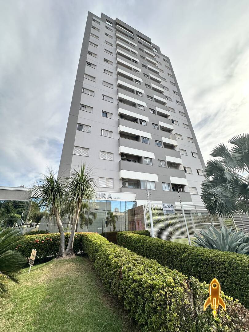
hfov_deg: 85.7
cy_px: 166
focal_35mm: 14
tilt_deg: +26.7
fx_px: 134
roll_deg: +1.9
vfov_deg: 102.1
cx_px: 124
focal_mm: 2.22
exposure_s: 1/972
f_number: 2.2
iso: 40
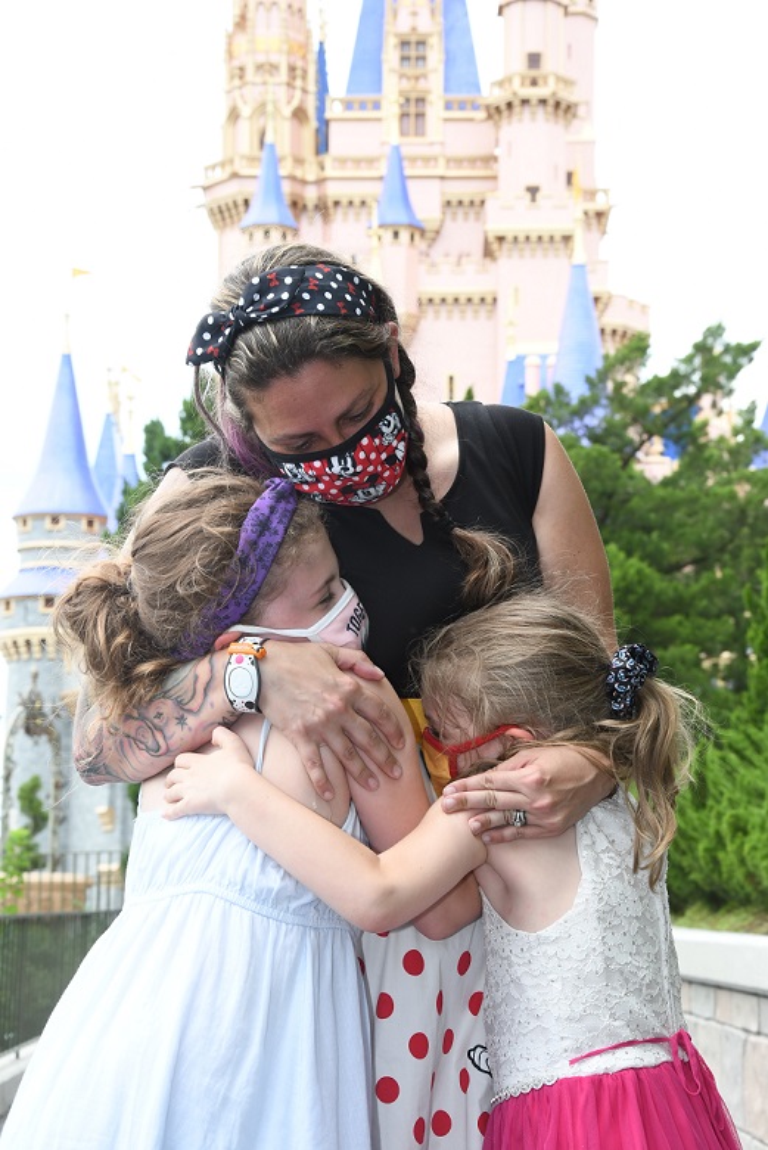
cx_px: 384
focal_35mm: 75
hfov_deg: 18.2
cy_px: 575
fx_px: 2397
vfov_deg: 27.0
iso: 400
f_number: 8
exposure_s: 1/250
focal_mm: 50
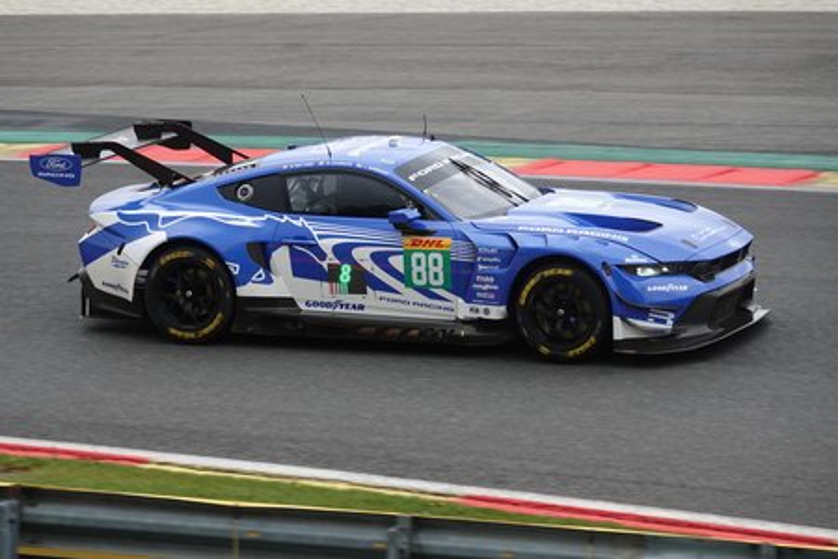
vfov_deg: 7.5
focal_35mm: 184
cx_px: 419
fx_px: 4283
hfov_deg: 11.2
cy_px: 280
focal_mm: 67.46
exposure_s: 1/800
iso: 200
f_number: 4
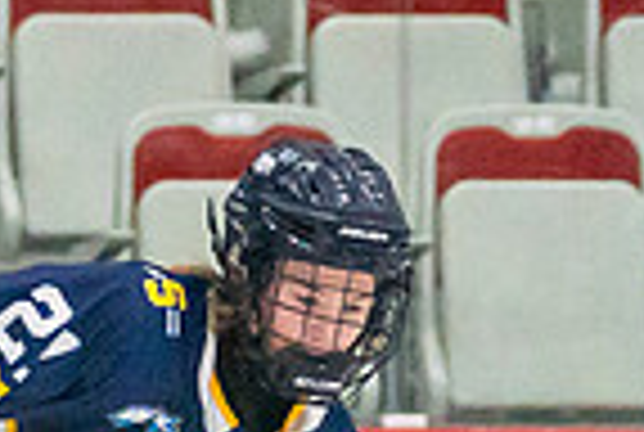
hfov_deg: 2.2
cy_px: 1188
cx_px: 160
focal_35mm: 950
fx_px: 17030
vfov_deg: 1.4
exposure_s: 1/1600
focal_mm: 117
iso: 4000
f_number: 2.8
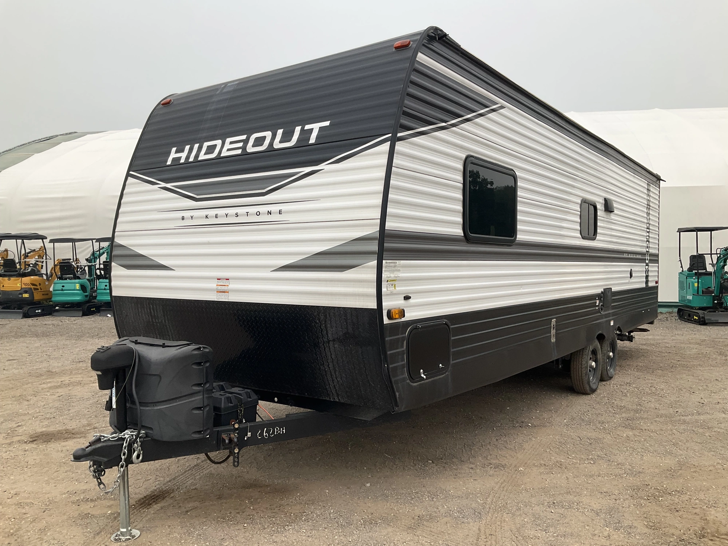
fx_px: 610
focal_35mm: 29
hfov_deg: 61.7
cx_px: 364
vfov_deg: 48.2
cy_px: 273
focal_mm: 3
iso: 25
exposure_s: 1/1730
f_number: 1.8
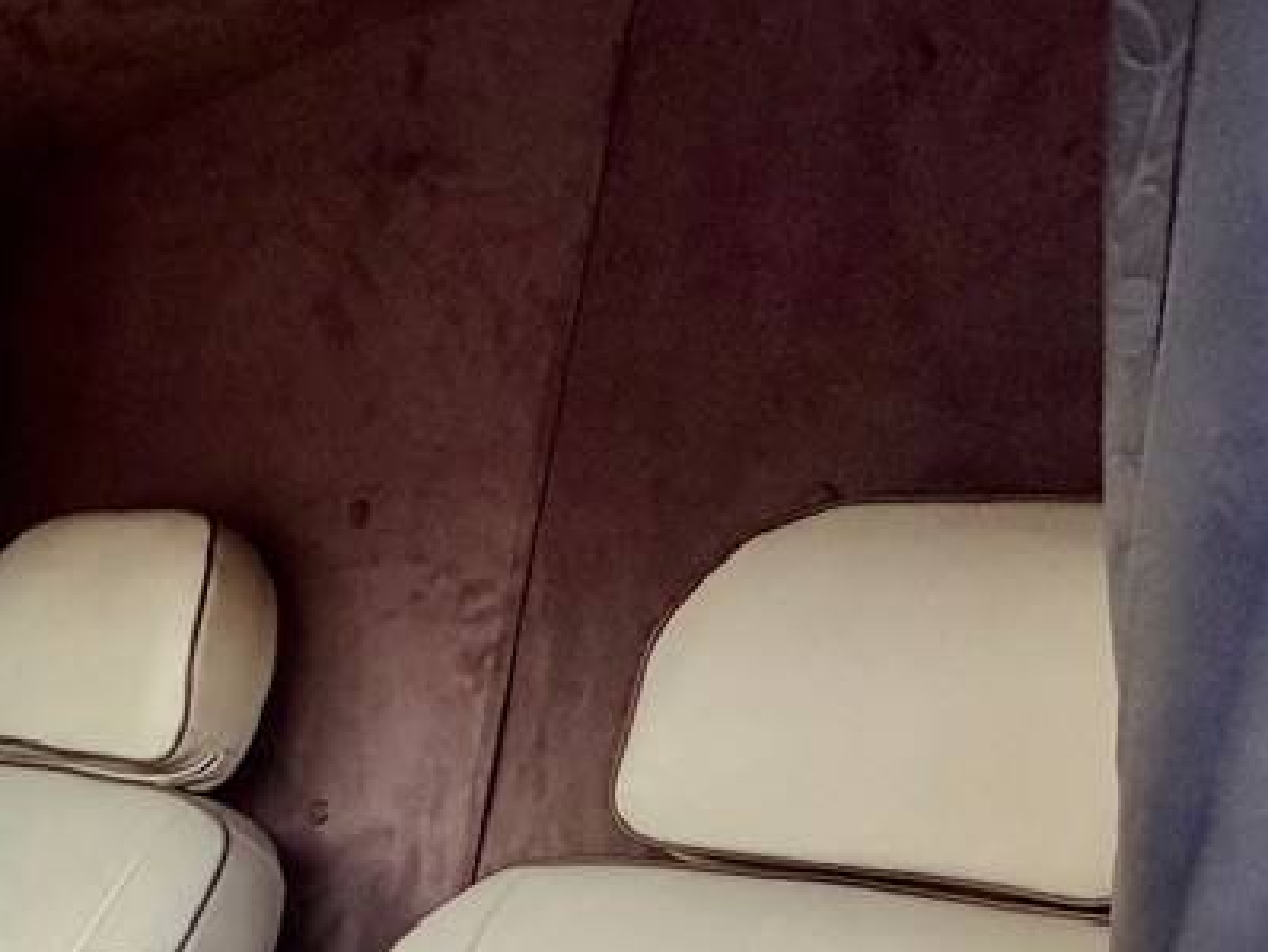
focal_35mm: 45
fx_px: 1649
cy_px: 1369
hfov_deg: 35.4
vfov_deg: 25.5
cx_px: -156
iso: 250
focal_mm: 2.22
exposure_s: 1/121
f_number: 2.2
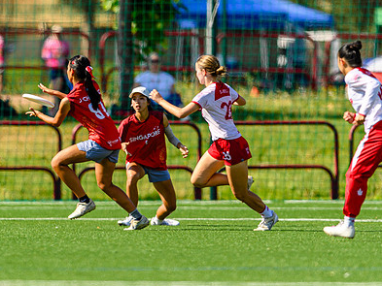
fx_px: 9515
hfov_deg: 2.3
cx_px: 140
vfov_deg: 1.7
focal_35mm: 862
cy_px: 164
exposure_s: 1/1600
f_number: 3.2
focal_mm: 400
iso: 100
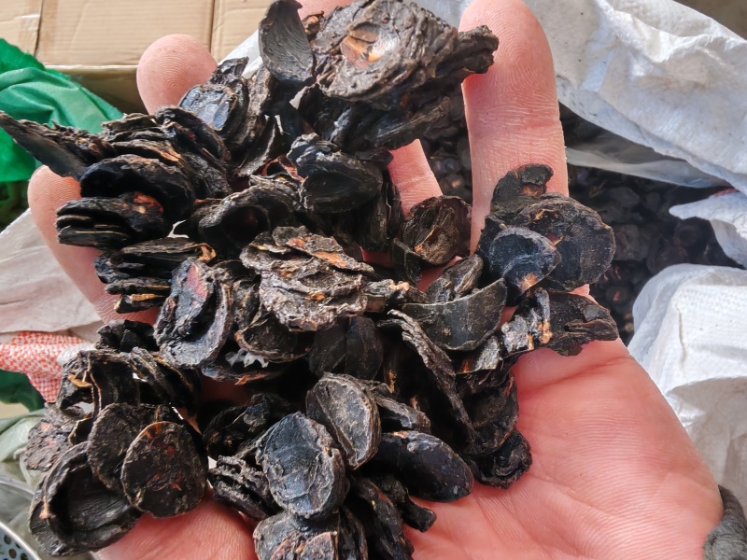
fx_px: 561
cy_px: 280
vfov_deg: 53.1
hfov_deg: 67.3
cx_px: 374
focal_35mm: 26
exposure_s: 1/50
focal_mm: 1.96
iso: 100
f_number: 2.2
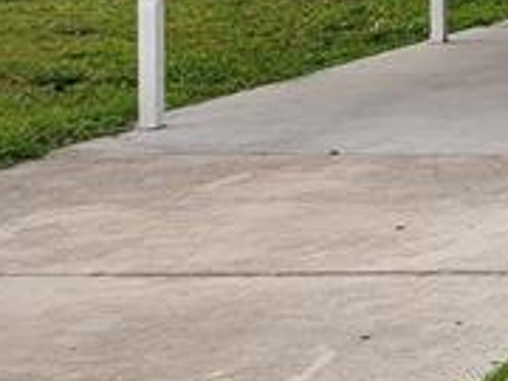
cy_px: -85
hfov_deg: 11.2
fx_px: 1922
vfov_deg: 11.1
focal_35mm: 131
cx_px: 1386
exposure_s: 1/1093
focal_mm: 5.4
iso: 20
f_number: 1.8
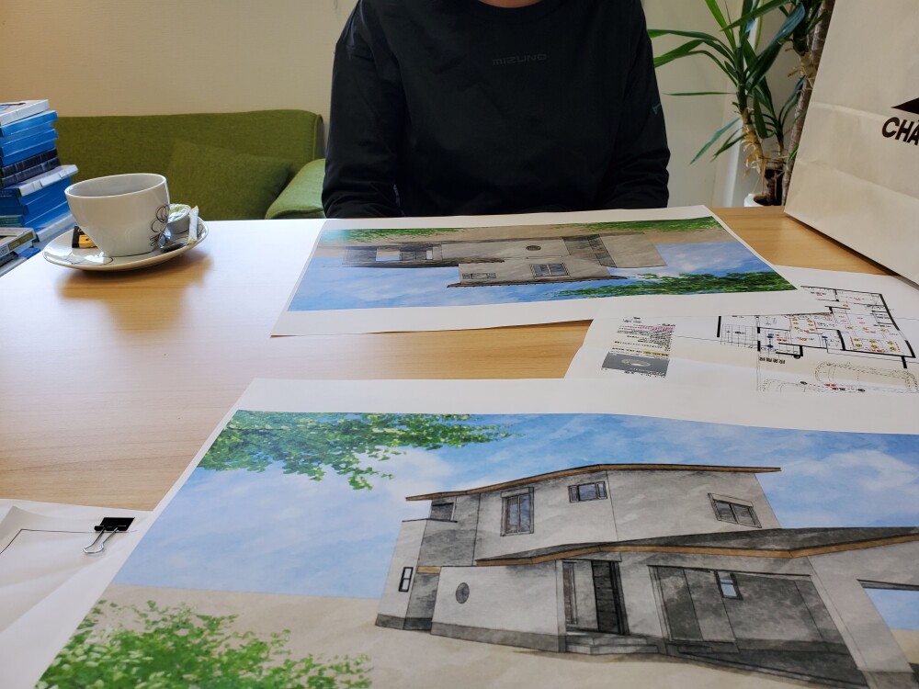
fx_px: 690
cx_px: 460
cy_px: 344
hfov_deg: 67.3
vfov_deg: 53.1
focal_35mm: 26
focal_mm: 4.3
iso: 80
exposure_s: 1/120
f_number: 2.4
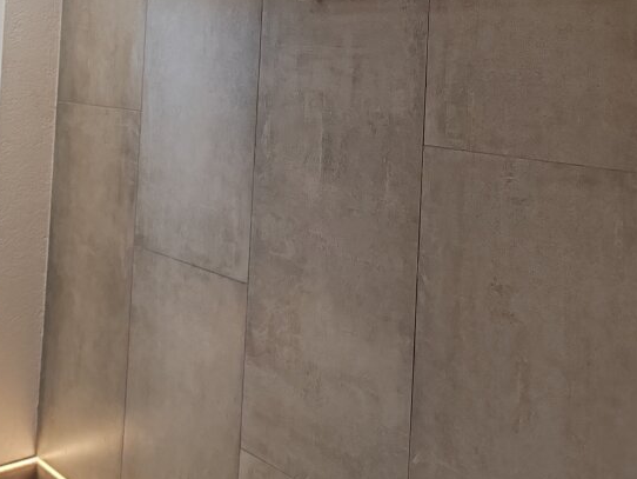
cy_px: 49
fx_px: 939
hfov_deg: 37.1
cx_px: 416
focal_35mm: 51
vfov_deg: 27.6
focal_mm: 6.12
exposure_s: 1/100
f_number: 13
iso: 640
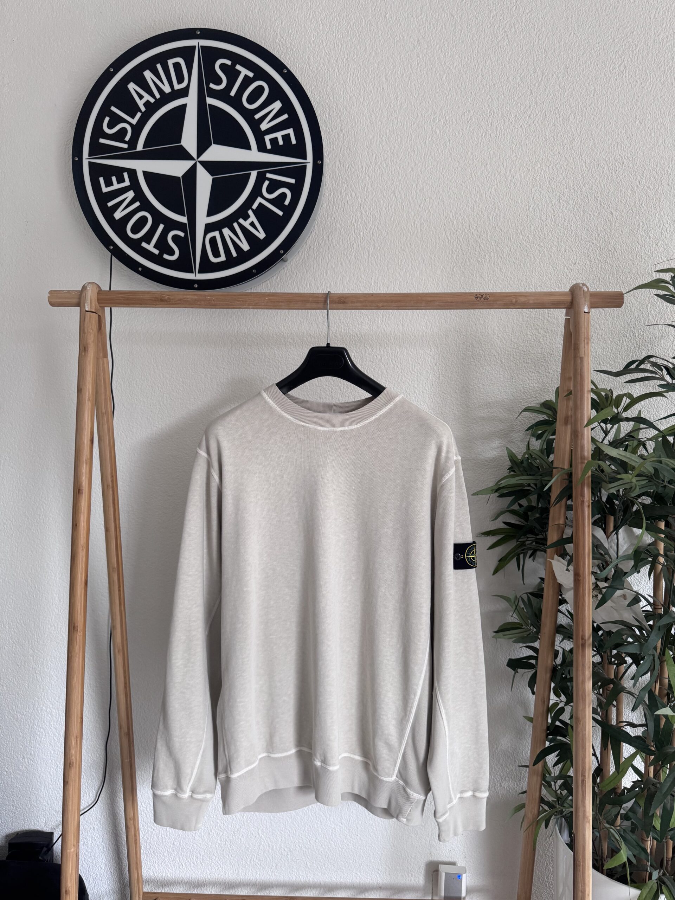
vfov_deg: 71.6
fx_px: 624
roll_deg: -0.1
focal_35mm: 24
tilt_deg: -5.0
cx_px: 338
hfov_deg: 56.8
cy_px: 450
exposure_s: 1/80
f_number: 1.78
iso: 200
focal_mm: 6.76
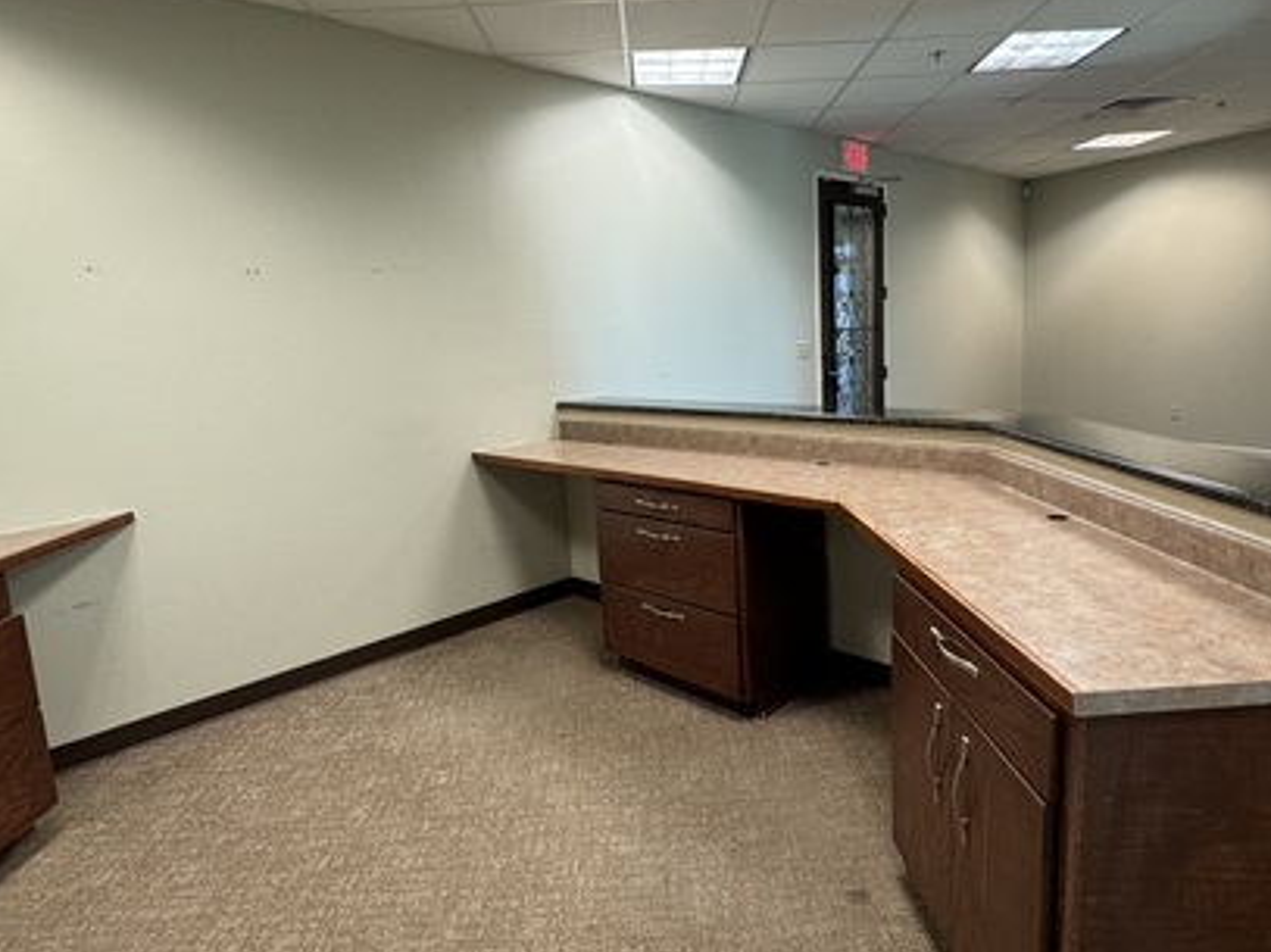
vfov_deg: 61.0
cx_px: 671
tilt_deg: -9.7
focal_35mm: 22
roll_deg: +2.7
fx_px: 808
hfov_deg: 76.3
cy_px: 456
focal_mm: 2.22
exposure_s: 1/60
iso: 200
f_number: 2.2
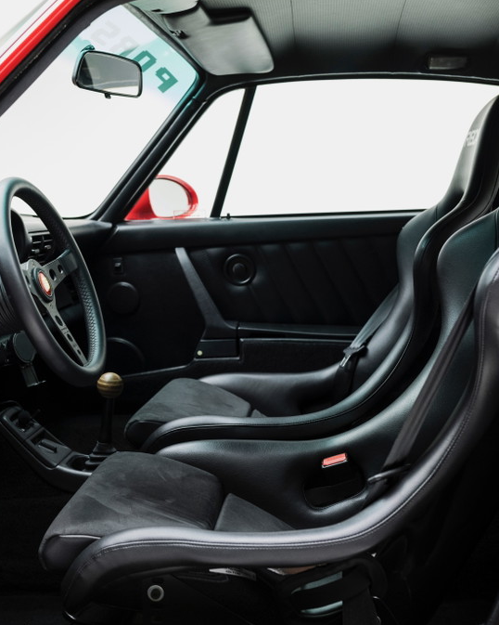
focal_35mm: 50
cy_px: 312
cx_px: 224
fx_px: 923
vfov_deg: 37.3
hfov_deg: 30.2
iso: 800
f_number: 4
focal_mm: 35
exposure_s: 1/25
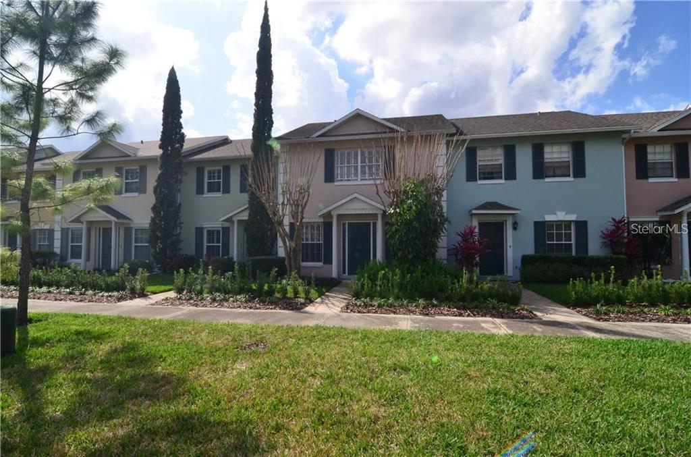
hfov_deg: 95.1
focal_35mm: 16
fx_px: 316
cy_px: 228
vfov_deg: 71.7
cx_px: 346
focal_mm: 11
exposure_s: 1/640
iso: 800
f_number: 13
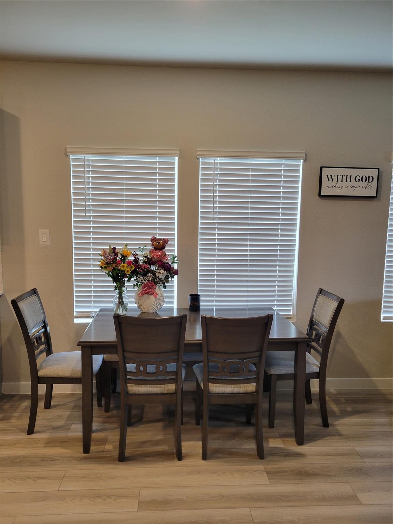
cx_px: 196
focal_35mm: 26
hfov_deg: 53.1
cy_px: 262
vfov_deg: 67.3
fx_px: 394
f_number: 1.8
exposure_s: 1/120
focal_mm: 5.4
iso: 250
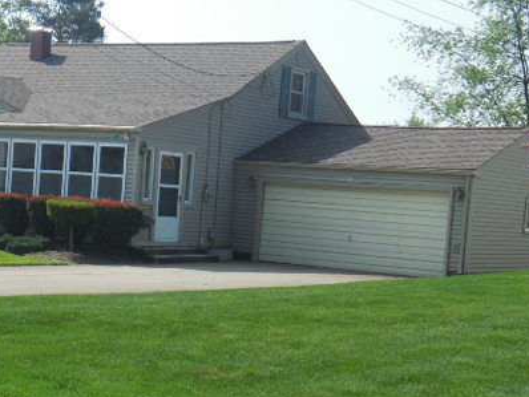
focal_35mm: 90
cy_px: 275
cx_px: 142
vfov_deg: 16.4
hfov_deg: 21.6
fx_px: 1376
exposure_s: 1/500
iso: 125
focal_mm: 10
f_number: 5.2
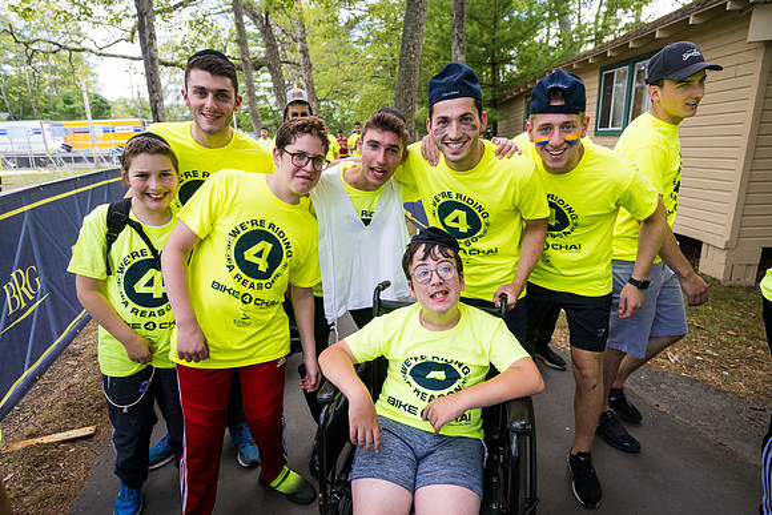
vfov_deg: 62.0
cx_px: 386
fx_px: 429
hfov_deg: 84.0
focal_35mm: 20
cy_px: 258
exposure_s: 1/500
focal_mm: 20
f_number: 4
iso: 400
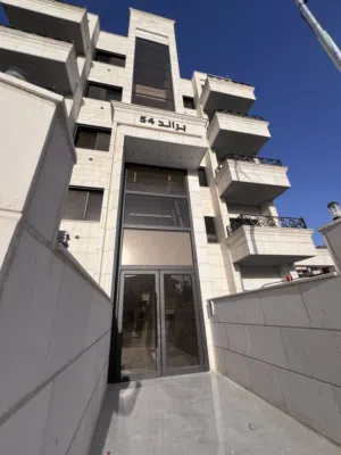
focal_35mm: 13
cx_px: 170
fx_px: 171
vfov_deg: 106.2
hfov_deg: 89.9
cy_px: 228
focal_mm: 1.57
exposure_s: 1/2421
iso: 32
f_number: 1.8
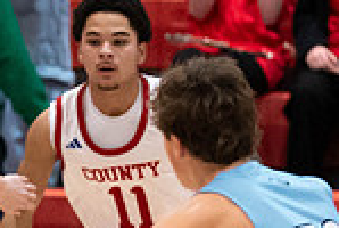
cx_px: -152
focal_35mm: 1127
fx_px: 10634
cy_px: 250
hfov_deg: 1.8
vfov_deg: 1.2
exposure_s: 1/1000
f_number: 2.8
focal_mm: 162
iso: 5000
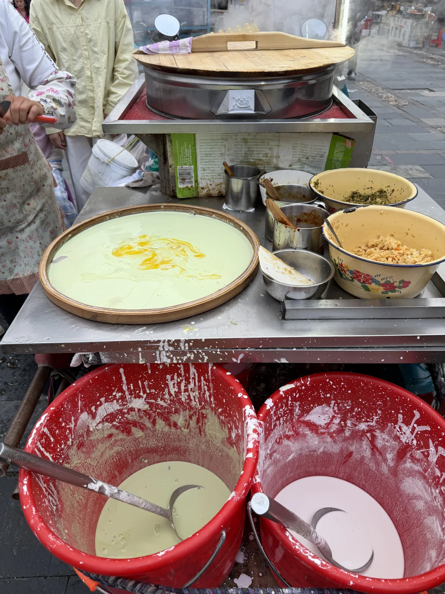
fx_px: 411
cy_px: 297
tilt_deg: -35.4
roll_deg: -1.2
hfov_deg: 56.8
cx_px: 222
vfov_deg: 71.6
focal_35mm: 24
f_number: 1.78
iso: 50
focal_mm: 6.76
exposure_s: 1/124
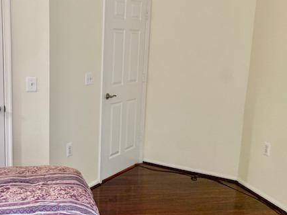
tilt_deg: -3.9
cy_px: 71
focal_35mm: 39
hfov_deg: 46.7
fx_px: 323
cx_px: 83
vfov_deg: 36.4
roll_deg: -1.1
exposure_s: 1/60
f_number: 1.8
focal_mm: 4.25
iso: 250
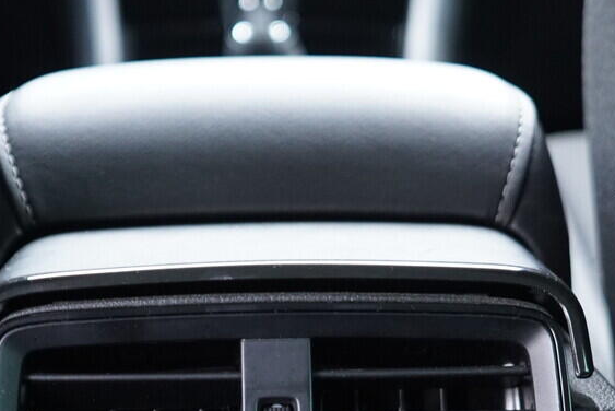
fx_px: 1572
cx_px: 271
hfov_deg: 22.1
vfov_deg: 14.3
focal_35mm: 92
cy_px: 521
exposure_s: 1/40
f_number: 2.8
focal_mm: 24
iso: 1250
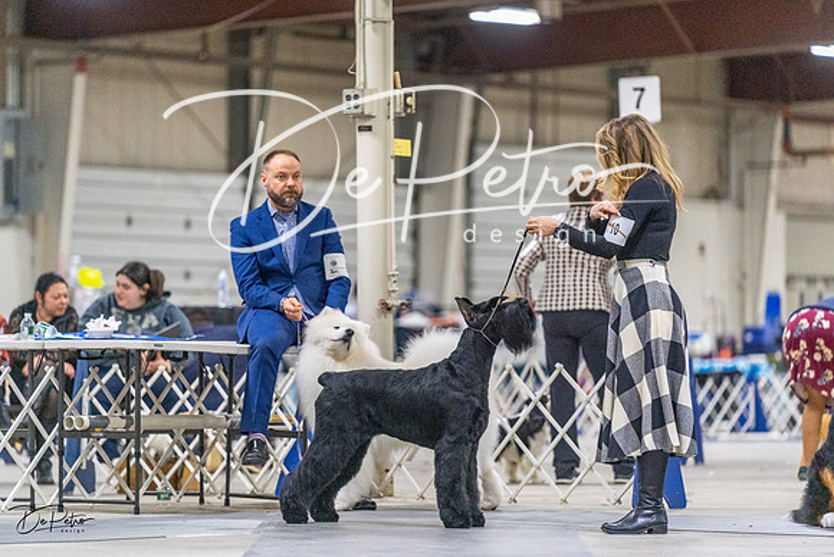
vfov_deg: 7.0
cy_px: 278
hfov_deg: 10.4
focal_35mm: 197
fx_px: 4565
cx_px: 417
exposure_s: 1/320
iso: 6400
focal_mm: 197
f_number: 3.2
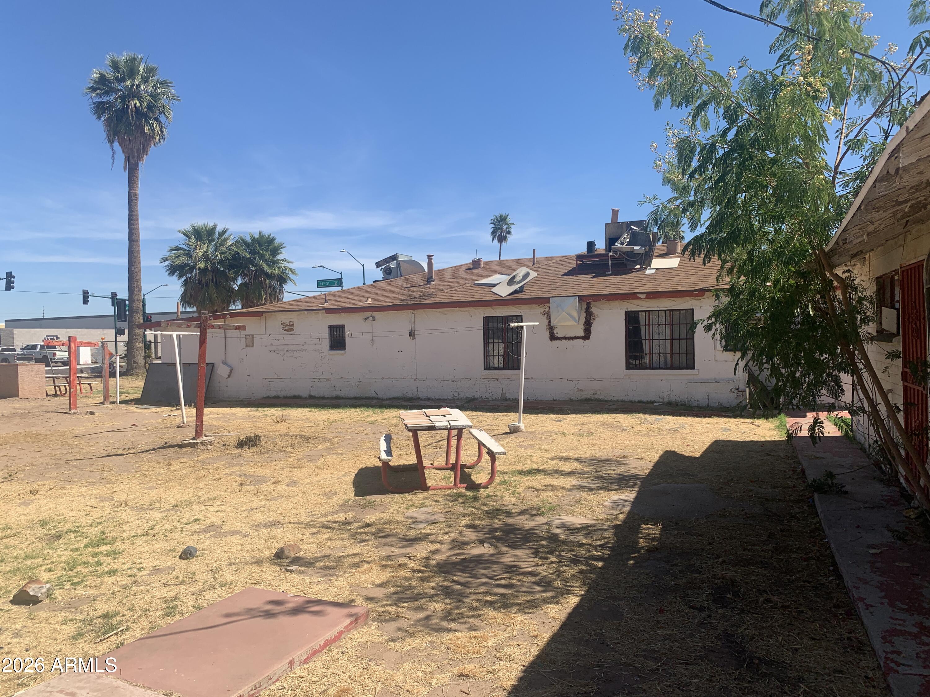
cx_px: 465
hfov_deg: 67.3
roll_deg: +1.2
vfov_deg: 53.1
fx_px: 699
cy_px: 348
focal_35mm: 26
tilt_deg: -0.9
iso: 25
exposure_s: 1/2681
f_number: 1.8
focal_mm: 4.25
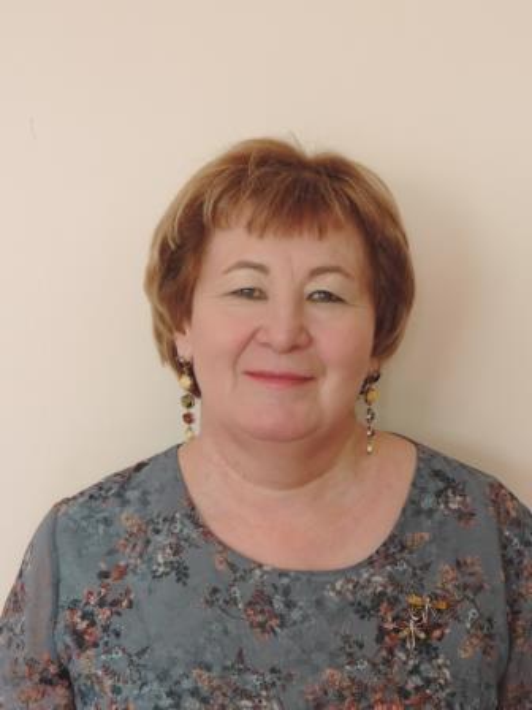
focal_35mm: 70
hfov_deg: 21.0
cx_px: 266
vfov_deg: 27.8
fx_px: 1434
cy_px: 355
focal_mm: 12.4
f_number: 3.9
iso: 180
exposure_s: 1/60
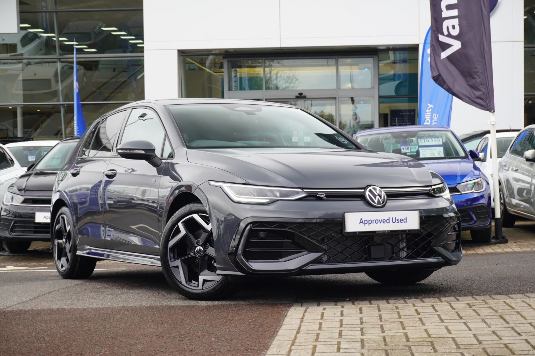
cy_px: 178
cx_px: 268
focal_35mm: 69
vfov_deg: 19.7
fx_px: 1025
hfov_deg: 29.3
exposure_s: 1/80
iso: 200
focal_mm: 46
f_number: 5.6
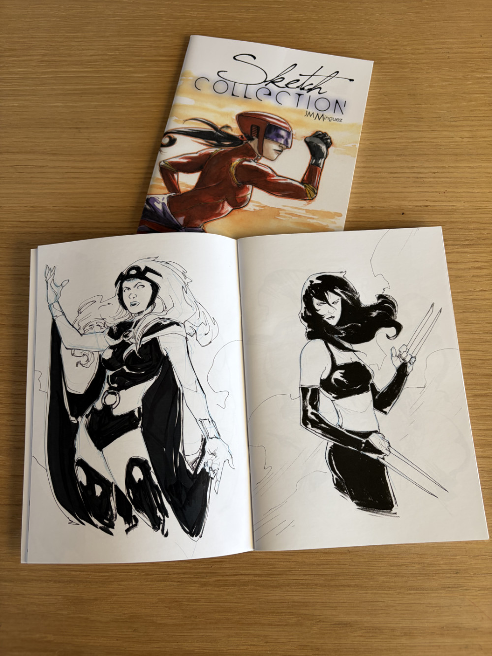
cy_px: 328
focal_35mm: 26
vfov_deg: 67.3
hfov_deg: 53.1
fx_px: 493
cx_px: 246
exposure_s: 1/121
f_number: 1.6
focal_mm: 6
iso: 50
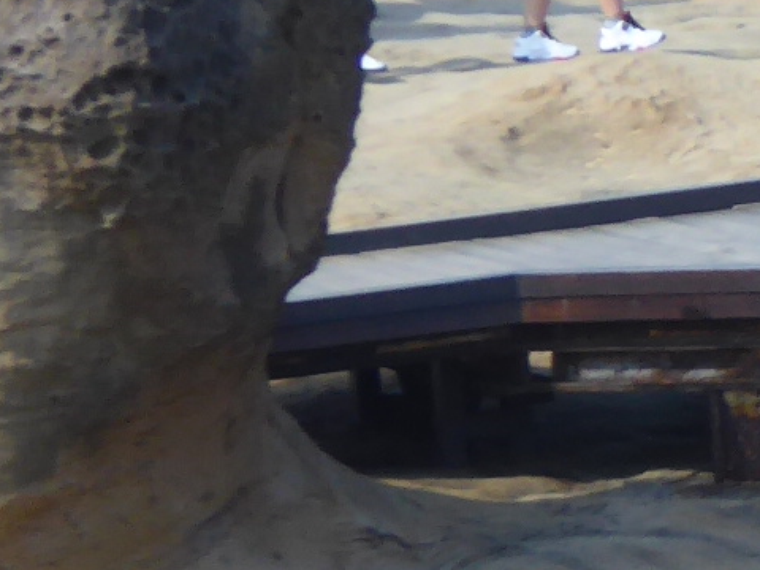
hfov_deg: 2.7
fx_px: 16159
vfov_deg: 2.0
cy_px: 458
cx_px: 1555
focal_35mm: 736
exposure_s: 1/160
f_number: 5.2
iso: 100
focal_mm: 22.3
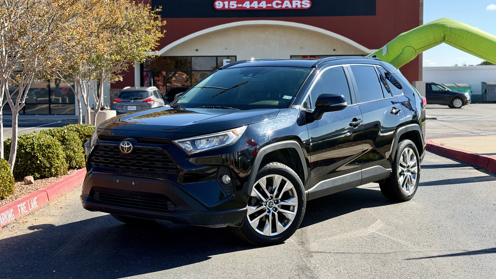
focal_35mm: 53
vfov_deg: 22.6
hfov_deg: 39.2
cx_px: 249
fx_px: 697
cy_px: 118
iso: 100
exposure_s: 1/2342
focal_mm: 6.76
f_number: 1.78
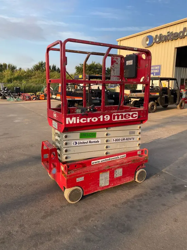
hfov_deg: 53.1
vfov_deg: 67.3
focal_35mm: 26
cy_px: 125
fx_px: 187
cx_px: 94
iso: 32
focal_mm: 4.25
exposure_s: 1/673
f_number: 1.8
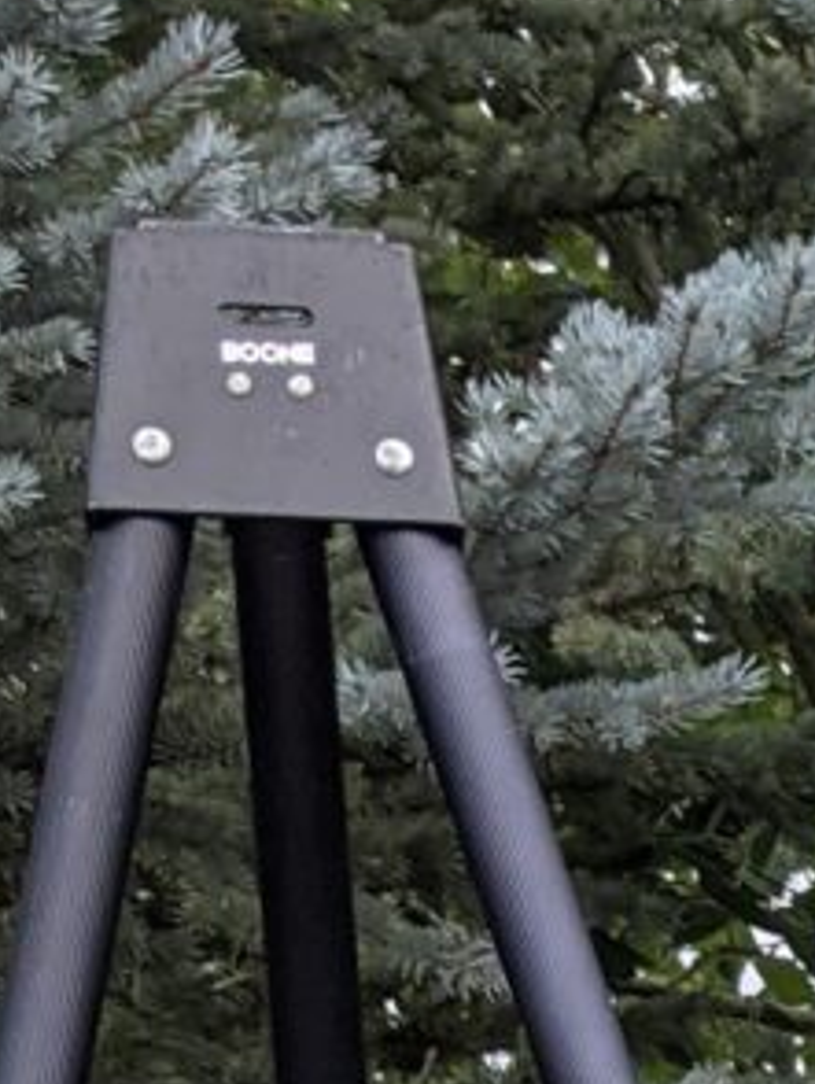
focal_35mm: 188
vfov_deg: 9.4
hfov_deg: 7.5
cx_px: 1744
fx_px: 5893
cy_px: 2596
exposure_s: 1/373
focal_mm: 4.38
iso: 47
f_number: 1.73
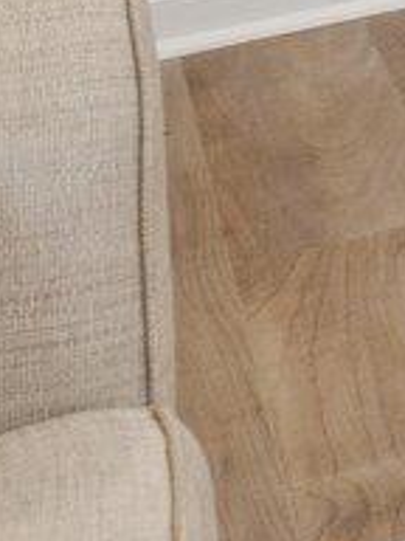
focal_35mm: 154
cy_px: -844
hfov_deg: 5.2
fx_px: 2402
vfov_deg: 10.6
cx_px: 2413
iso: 250
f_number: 9
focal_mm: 10
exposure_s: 1/15
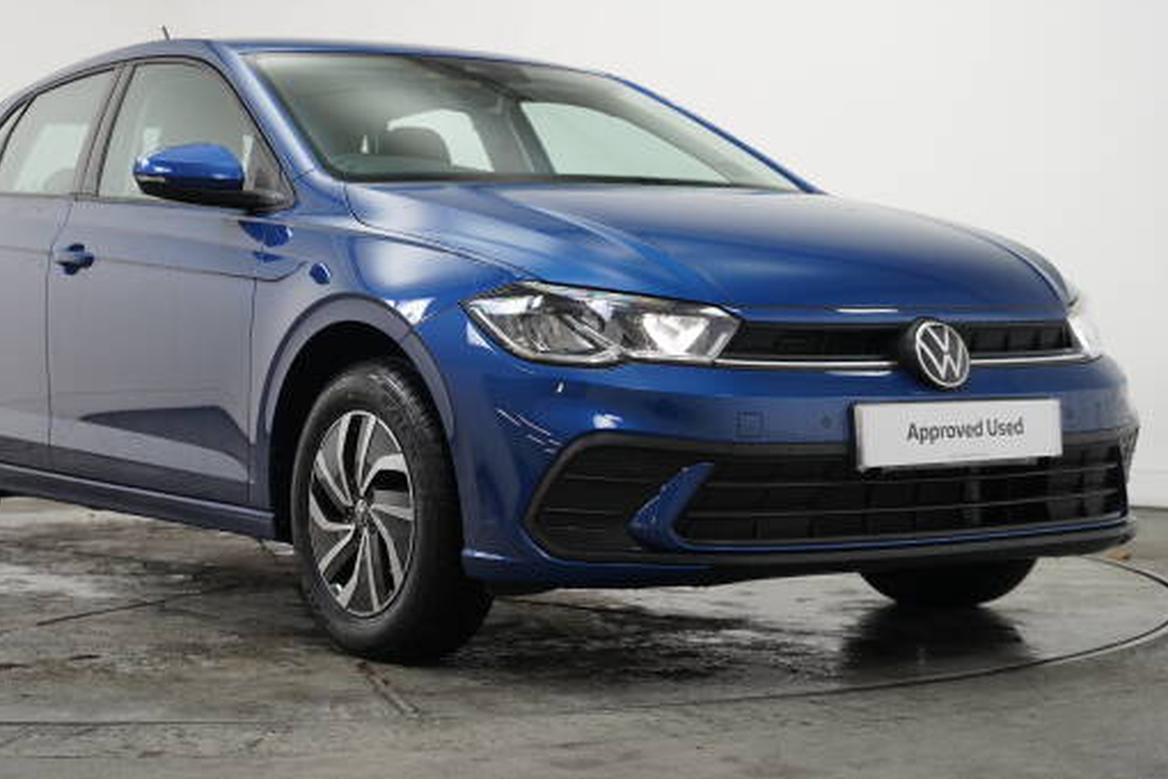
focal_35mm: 70
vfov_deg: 19.4
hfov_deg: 28.8
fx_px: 2275
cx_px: 513
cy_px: 293
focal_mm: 55.9
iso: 1600
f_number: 4
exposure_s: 1/160
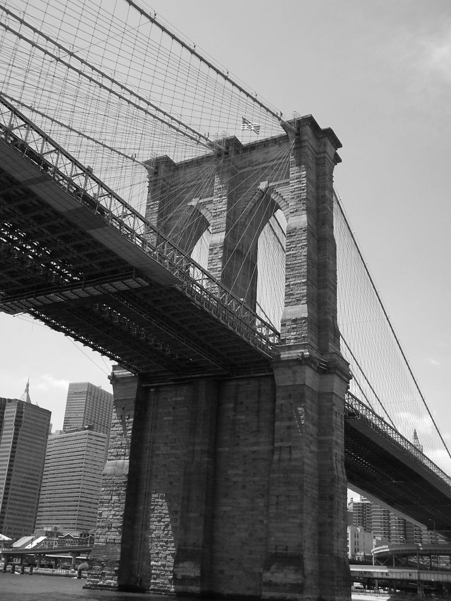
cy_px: 300
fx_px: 660
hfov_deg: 37.7
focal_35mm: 38
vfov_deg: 49.0
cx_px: 226
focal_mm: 6.3
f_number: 2.8
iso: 80
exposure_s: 1/800
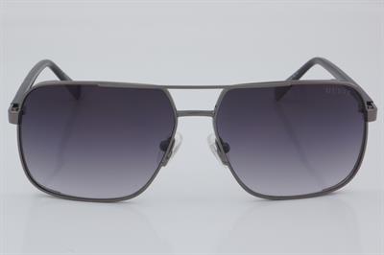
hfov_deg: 24.6
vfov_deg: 16.5
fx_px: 879
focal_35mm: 82
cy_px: 128
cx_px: 192
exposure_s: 1/4
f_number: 32
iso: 100
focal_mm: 55
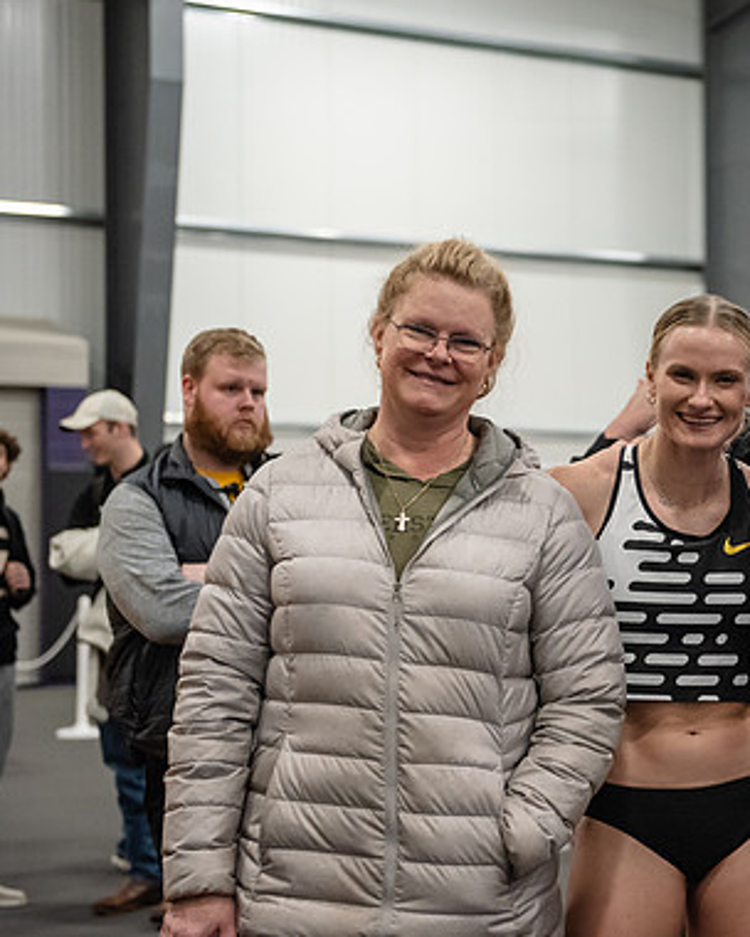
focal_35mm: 83
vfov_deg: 23.0
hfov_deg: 18.2
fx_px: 2303
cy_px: 465
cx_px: 696
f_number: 3.5
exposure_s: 1/400
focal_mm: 58
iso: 5000
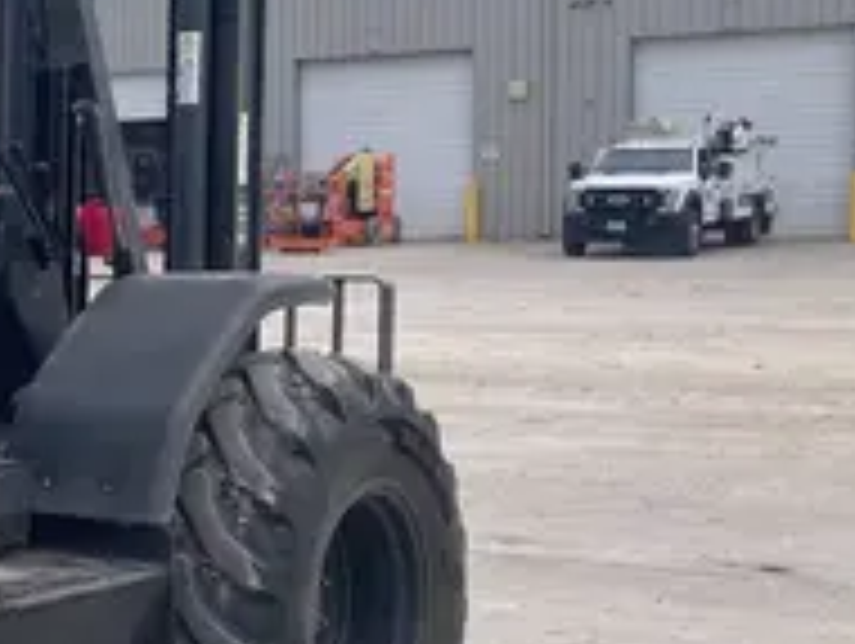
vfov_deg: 18.2
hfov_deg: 21.6
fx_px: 2003
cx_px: -270
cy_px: 381
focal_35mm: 81
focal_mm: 3.99
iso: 20
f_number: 1.8
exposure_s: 1/796
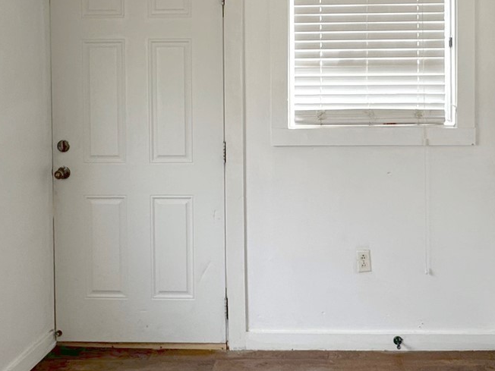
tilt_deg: -1.5
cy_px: 68
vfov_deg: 31.9
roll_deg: +0.8
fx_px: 629
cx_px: 332
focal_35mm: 44
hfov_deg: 42.3
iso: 50
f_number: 2.2
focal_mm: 2.22
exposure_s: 1/99
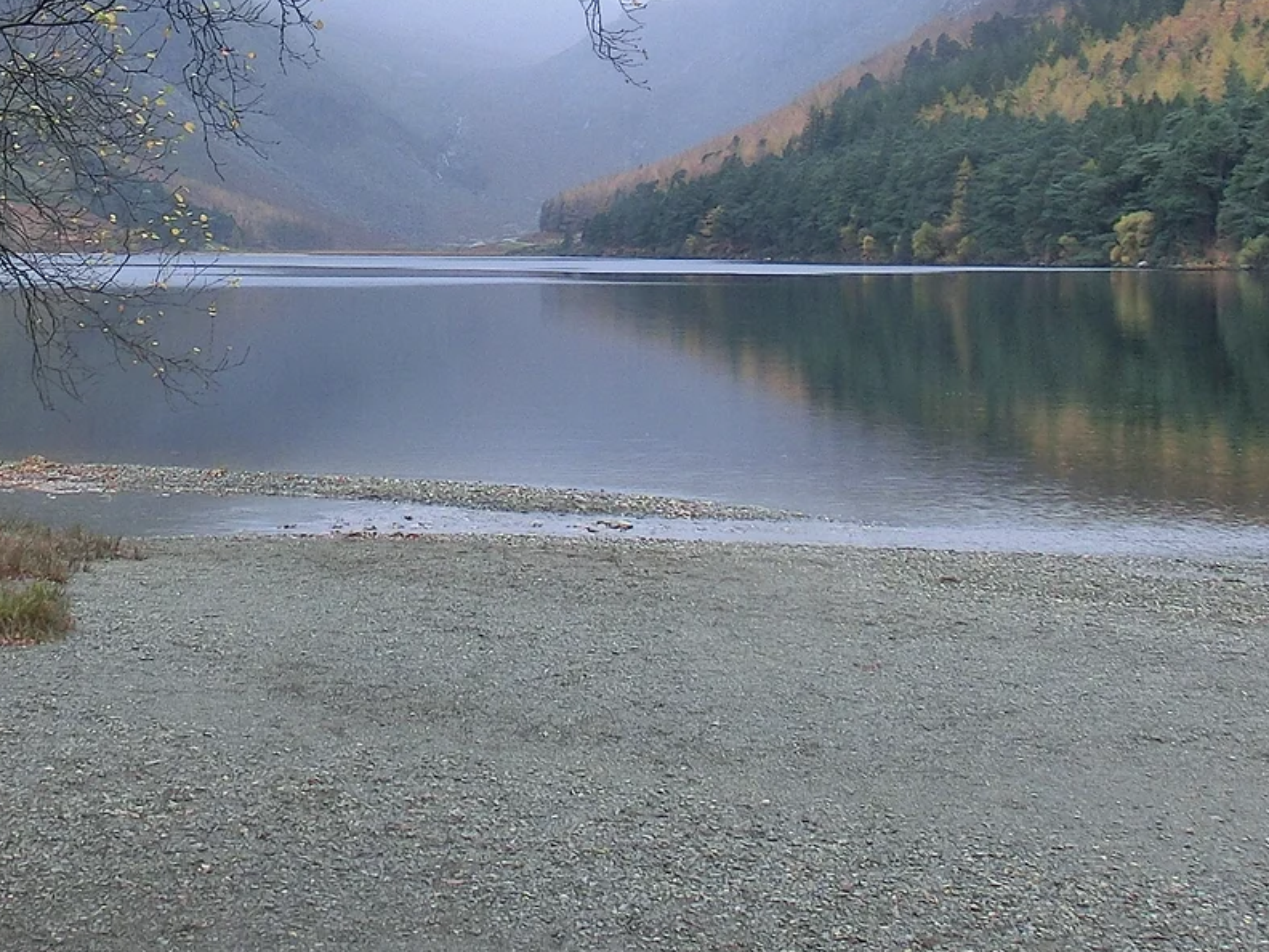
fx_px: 2933
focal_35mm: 80
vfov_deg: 18.2
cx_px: 591
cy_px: 123
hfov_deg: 24.4
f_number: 3.7
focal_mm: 5.86
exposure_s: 1/100
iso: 125
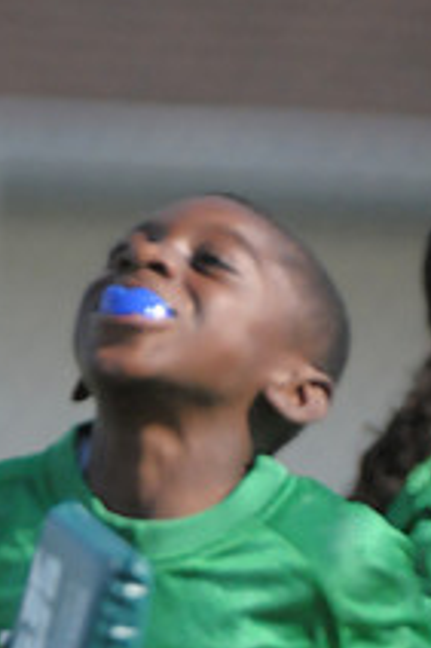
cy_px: 853
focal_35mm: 1474
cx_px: 378
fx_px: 26512
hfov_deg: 0.9
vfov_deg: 1.4
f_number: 4
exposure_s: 1/8000
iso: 1600
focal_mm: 360
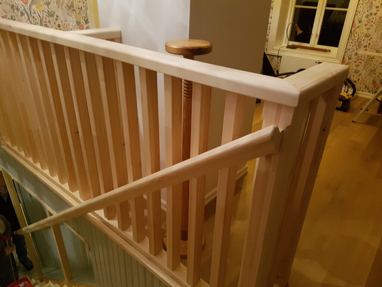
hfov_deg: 67.3
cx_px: 191
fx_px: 287
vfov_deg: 53.1
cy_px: 144
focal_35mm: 26
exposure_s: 1/10
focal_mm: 4.2
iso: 250
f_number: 1.7
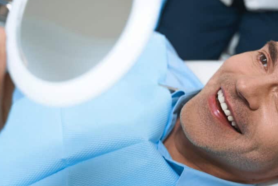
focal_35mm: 71
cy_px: 69
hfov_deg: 28.4
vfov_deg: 19.2
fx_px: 548
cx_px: 173
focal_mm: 47
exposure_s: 1/125
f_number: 2.8
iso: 200
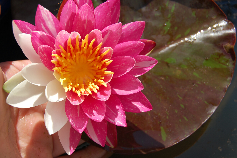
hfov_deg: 35.1
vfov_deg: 23.7
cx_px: 118
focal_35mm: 57
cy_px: 79
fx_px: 375
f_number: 9
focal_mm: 38
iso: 200
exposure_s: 1/320
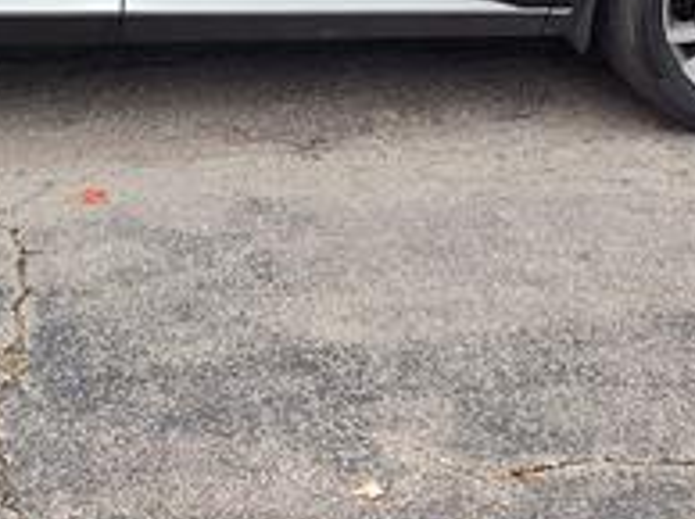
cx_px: 86
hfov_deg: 25.0
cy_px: -175
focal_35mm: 76
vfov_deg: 17.9
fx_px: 1524
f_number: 1.88
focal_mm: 5.56
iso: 100
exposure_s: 1/164
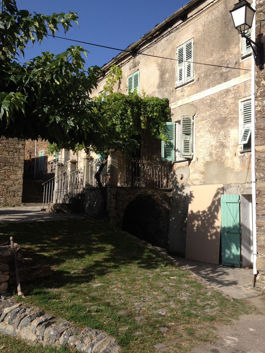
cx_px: 132
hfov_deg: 40.7
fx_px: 357
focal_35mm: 35
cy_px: 176
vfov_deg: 52.6
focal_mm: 4.28
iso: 64
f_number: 2.4
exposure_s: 1/1453
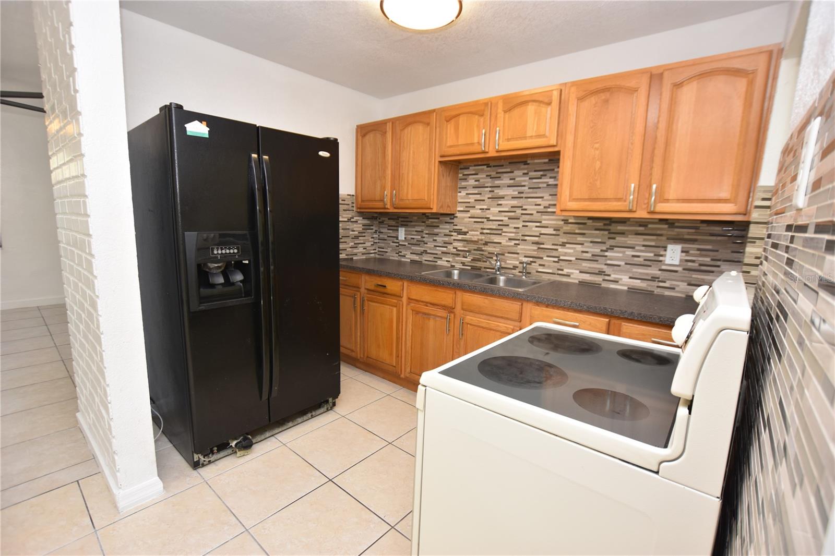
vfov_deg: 77.3
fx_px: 348
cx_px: 418
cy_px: 278
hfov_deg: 100.4
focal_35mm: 15
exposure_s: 1/60
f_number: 4
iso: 250
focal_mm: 10
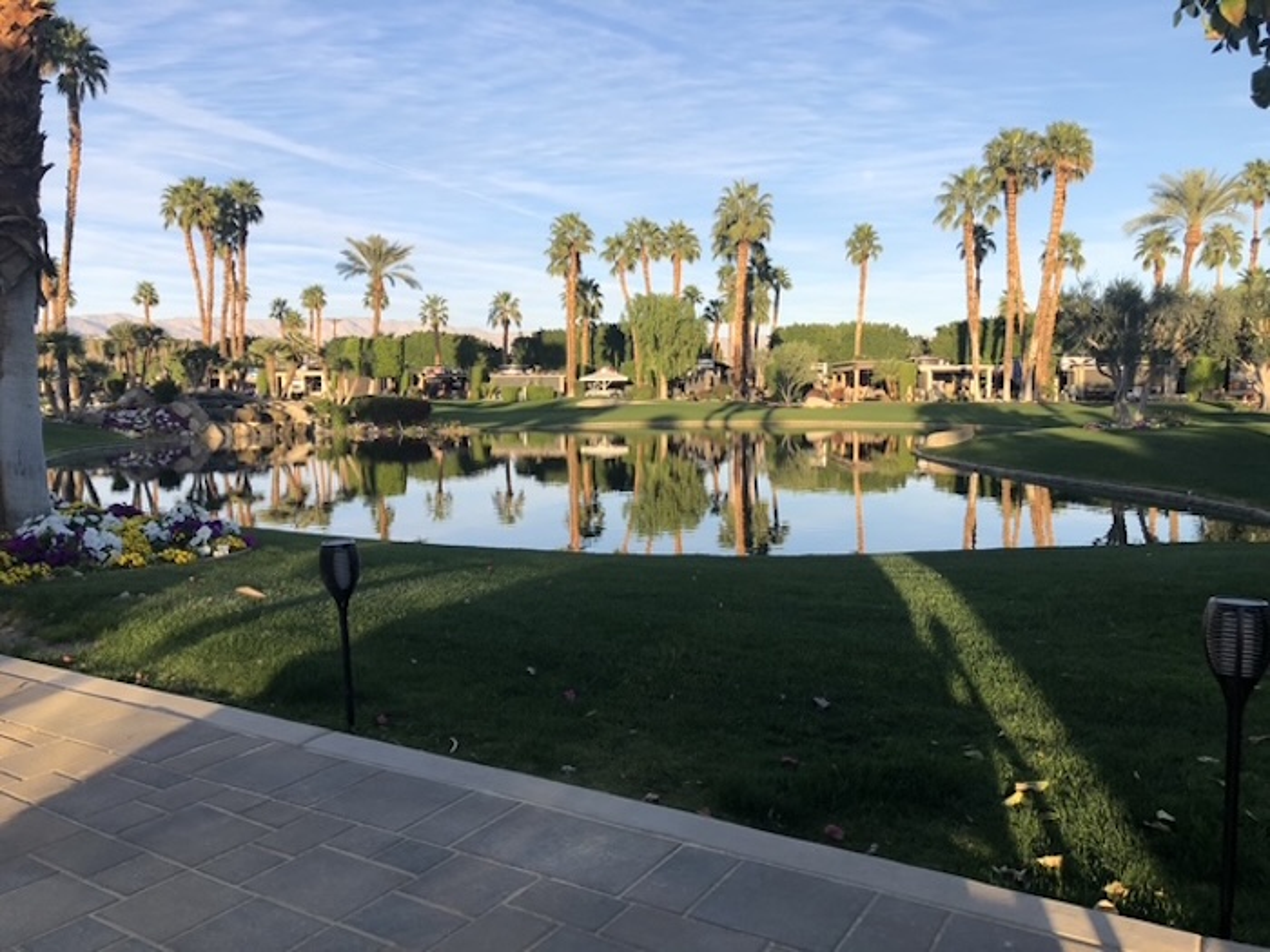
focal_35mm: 28
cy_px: 476
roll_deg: +0.0
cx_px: 635
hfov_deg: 63.4
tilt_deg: -3.4
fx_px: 1027
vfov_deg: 49.7
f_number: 1.8
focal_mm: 3.99
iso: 20
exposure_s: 1/1033
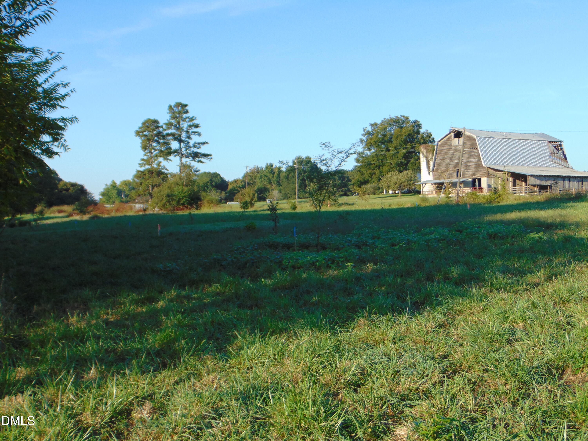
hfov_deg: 44.8
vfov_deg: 34.3
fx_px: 713
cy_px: 220
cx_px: 294
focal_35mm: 42
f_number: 3.3
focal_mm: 7.6
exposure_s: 1/500
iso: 80
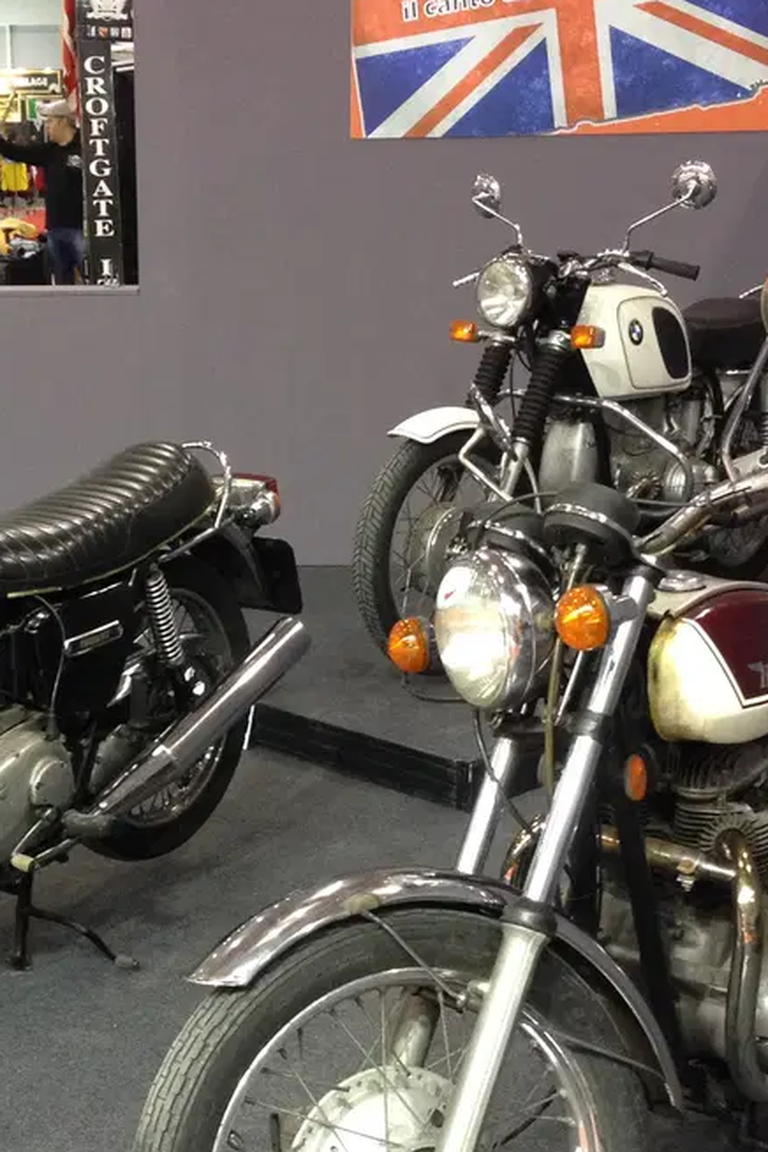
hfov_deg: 21.4
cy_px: 722
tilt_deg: -18.7
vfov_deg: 31.7
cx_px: 224
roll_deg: +1.1
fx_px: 2016
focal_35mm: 63
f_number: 2.4
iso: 200
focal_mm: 4.12
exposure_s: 1/20
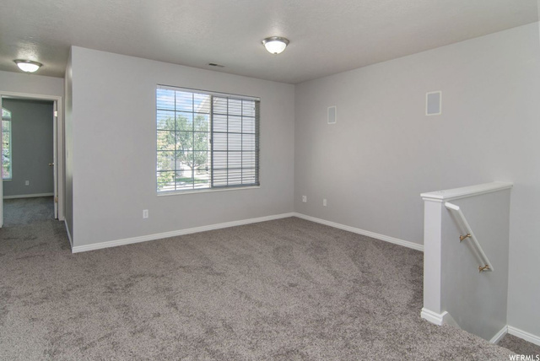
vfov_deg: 67.5
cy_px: 180
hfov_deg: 89.9
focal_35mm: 18
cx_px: 270
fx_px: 270
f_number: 5
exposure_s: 1/60
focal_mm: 12
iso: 200
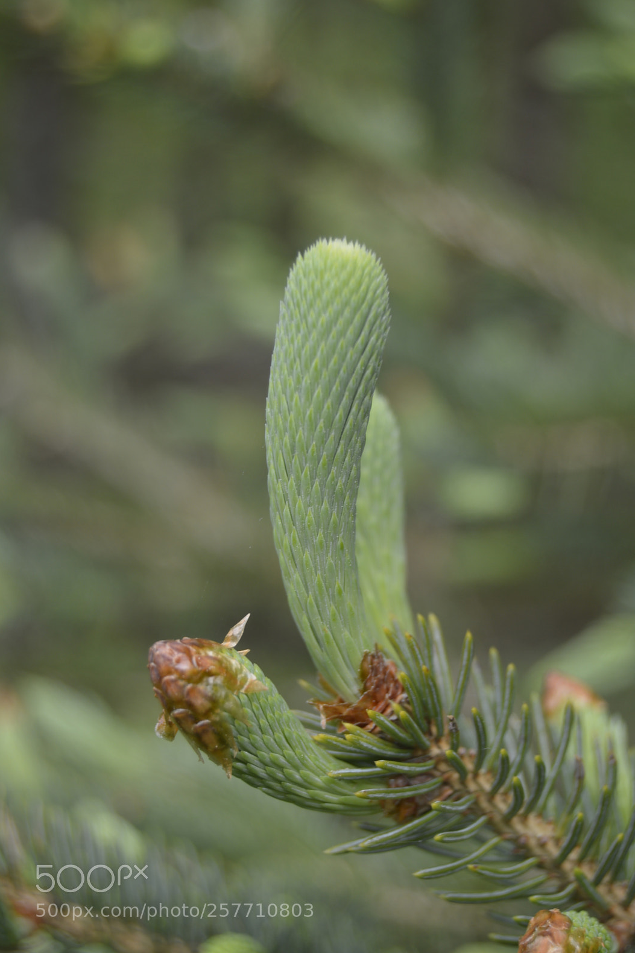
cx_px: 319
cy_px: 475
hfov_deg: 16.4
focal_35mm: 84
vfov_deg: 24.3
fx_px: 2210
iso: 100
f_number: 5.6
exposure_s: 1/125
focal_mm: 55
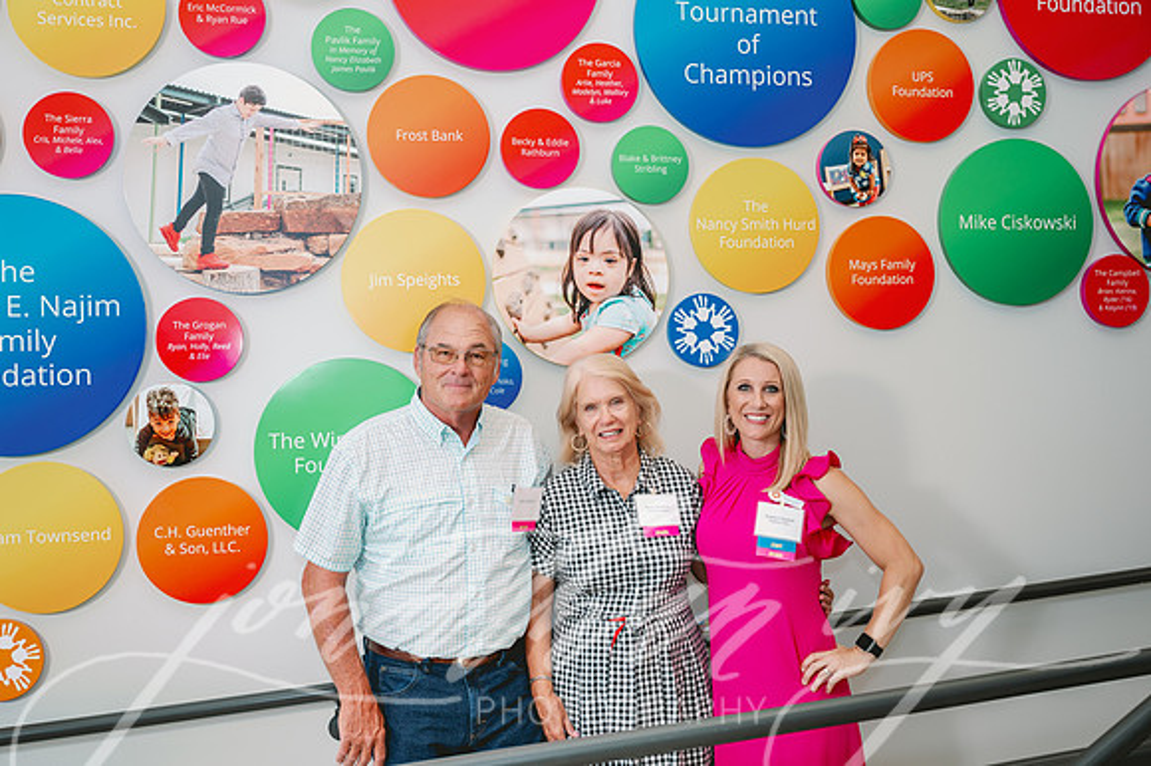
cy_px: 383
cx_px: 576
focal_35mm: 41
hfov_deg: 47.4
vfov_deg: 32.6
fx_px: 1310
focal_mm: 41
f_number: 4
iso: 400
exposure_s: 1/200
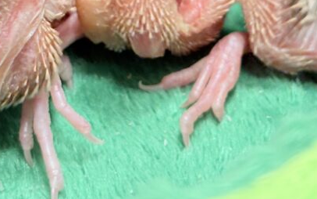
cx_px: 170
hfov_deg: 12.8
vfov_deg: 7.9
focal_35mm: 163
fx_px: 1409
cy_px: -103
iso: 80
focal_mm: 5.96
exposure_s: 1/50
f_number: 1.6
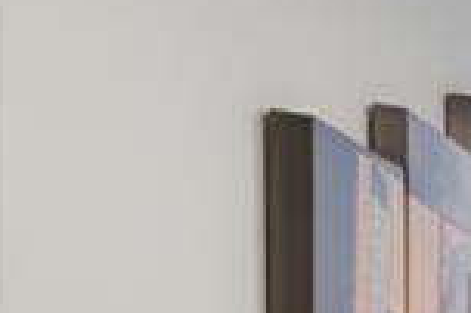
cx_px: 1571
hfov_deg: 9.9
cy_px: 471
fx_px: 1059
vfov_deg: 15.5
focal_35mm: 81
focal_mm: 12
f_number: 7.1
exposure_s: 1/4
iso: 800
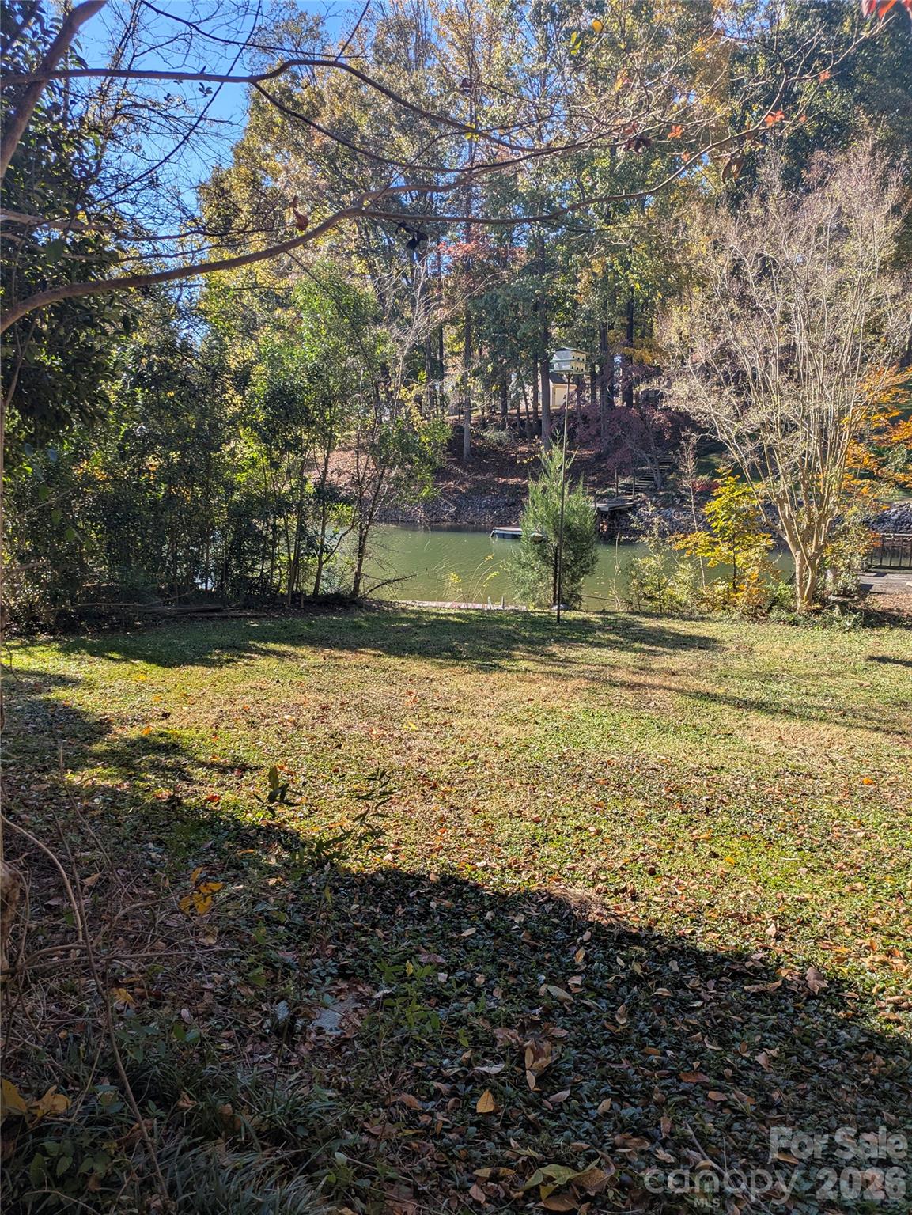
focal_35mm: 25
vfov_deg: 69.4
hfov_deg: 54.9
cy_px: 608
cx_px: 456
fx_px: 878
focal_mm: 5.43
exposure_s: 1/856
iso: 42
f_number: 1.89
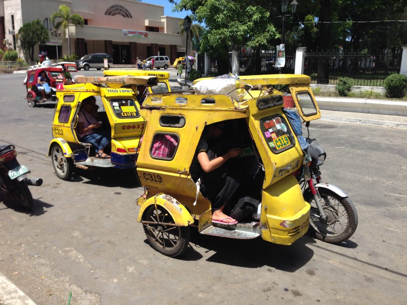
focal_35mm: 33
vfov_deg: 42.9
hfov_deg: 55.4
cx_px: 204
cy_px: 152
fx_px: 388
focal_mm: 4.12
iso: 50
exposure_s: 1/1085
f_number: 2.4
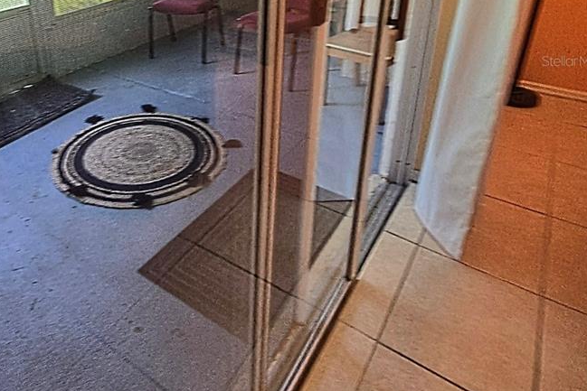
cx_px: 199
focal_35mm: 25
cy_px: 61
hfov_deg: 69.6
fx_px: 408
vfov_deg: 47.5
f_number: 2.2
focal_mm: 2.2
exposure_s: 1/60
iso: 80
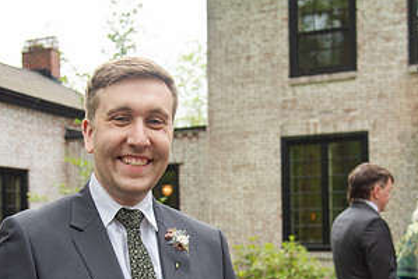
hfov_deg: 32.3
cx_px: 179
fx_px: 721
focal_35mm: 62
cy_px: 223
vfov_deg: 21.7
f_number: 4
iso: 125
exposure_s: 1/320
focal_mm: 32
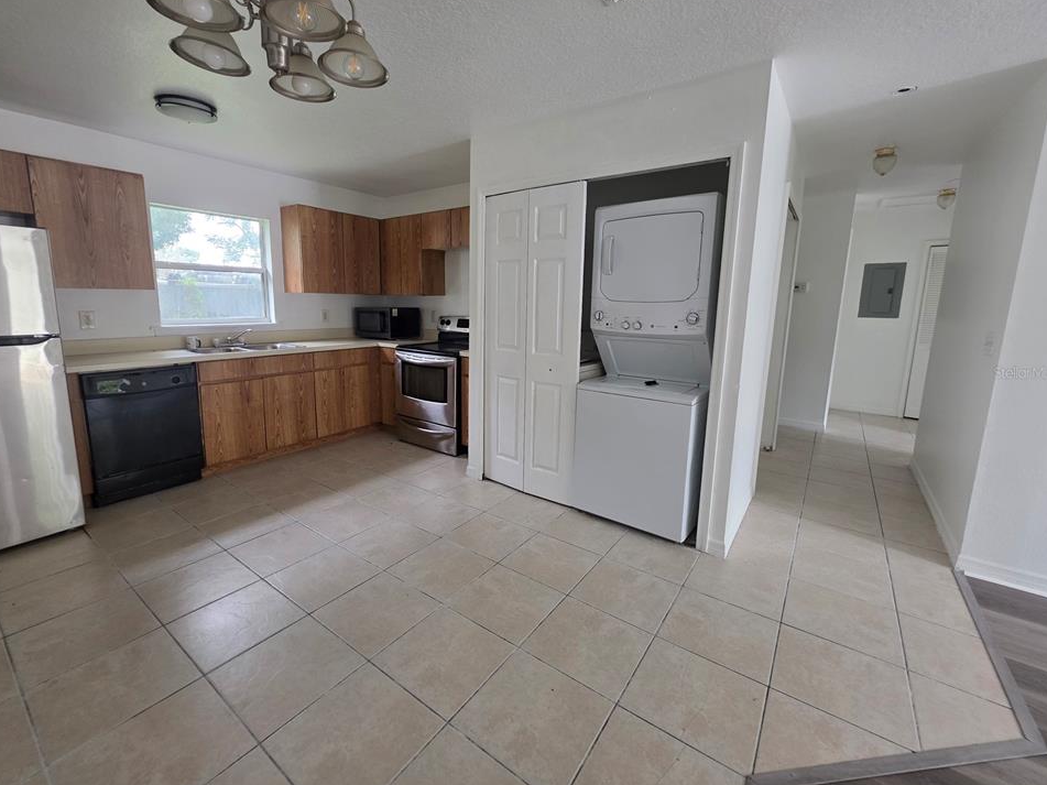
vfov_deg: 85.6
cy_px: 372
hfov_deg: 102.0
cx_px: 497
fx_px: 423
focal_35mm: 14
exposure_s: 1/120
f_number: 1.9
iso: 160
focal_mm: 2.2
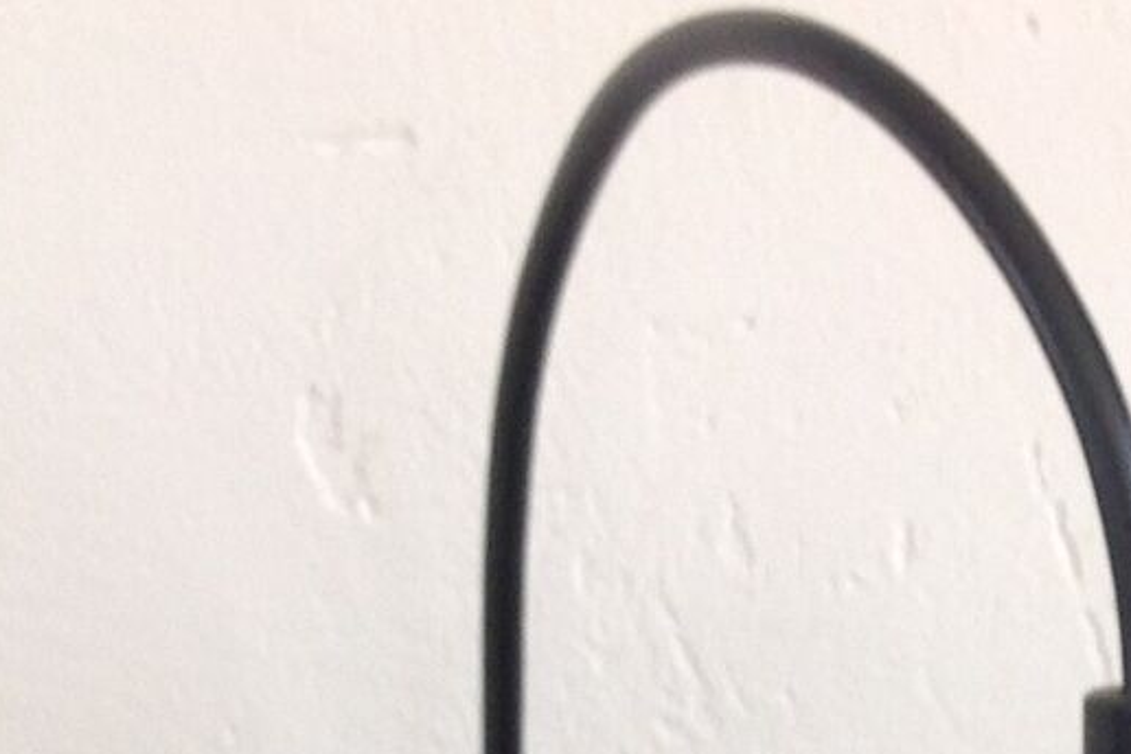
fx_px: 4429
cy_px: 1495
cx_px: 1059
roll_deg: -0.2
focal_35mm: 141
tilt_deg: -18.2
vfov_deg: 9.2
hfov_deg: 14.4
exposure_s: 1/40
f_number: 2.4
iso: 64
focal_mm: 4.28
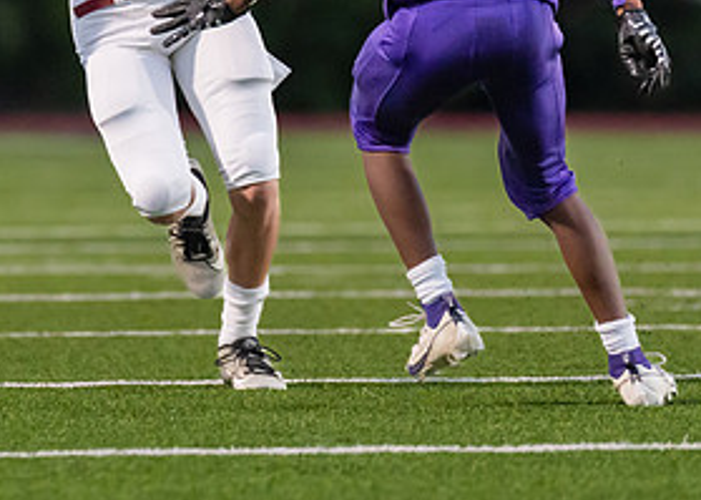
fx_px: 14785
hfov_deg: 2.7
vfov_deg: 1.9
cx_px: 158
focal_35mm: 743
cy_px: -14
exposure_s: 1/1250
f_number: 2.8
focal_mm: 200
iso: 2000
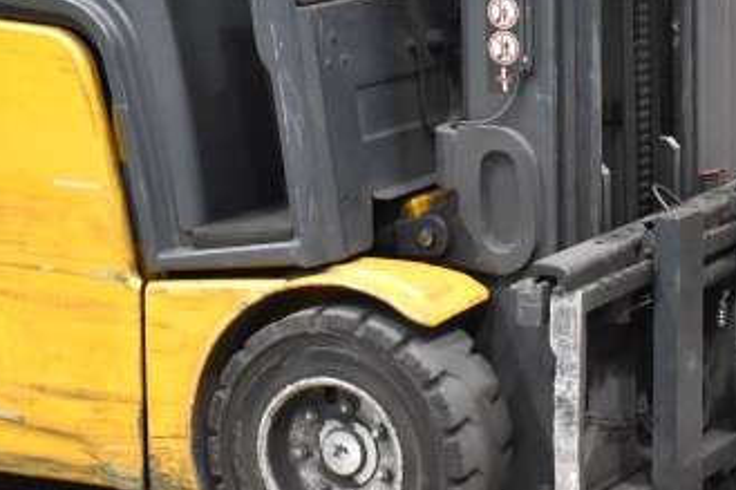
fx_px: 2796
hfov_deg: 15.0
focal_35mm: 137
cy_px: -154
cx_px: 304
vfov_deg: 9.8
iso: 1600
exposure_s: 1/25
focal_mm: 25
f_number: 5
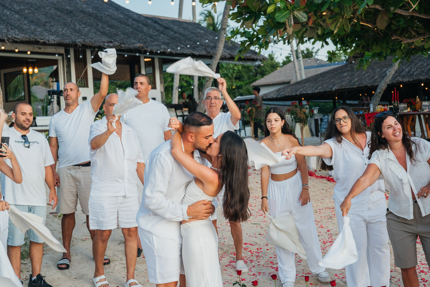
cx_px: 215
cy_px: 144
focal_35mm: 70
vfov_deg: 19.5
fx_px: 836
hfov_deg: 28.8
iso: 1600
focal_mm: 70
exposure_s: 1/250
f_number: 7.1
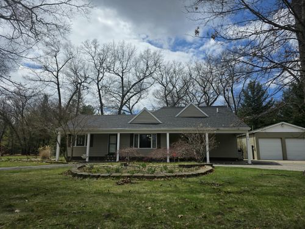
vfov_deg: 58.9
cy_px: 114
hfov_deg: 73.9
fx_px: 203
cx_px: 152
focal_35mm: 23
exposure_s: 1/7944
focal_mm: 6.3
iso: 80
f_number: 1.7
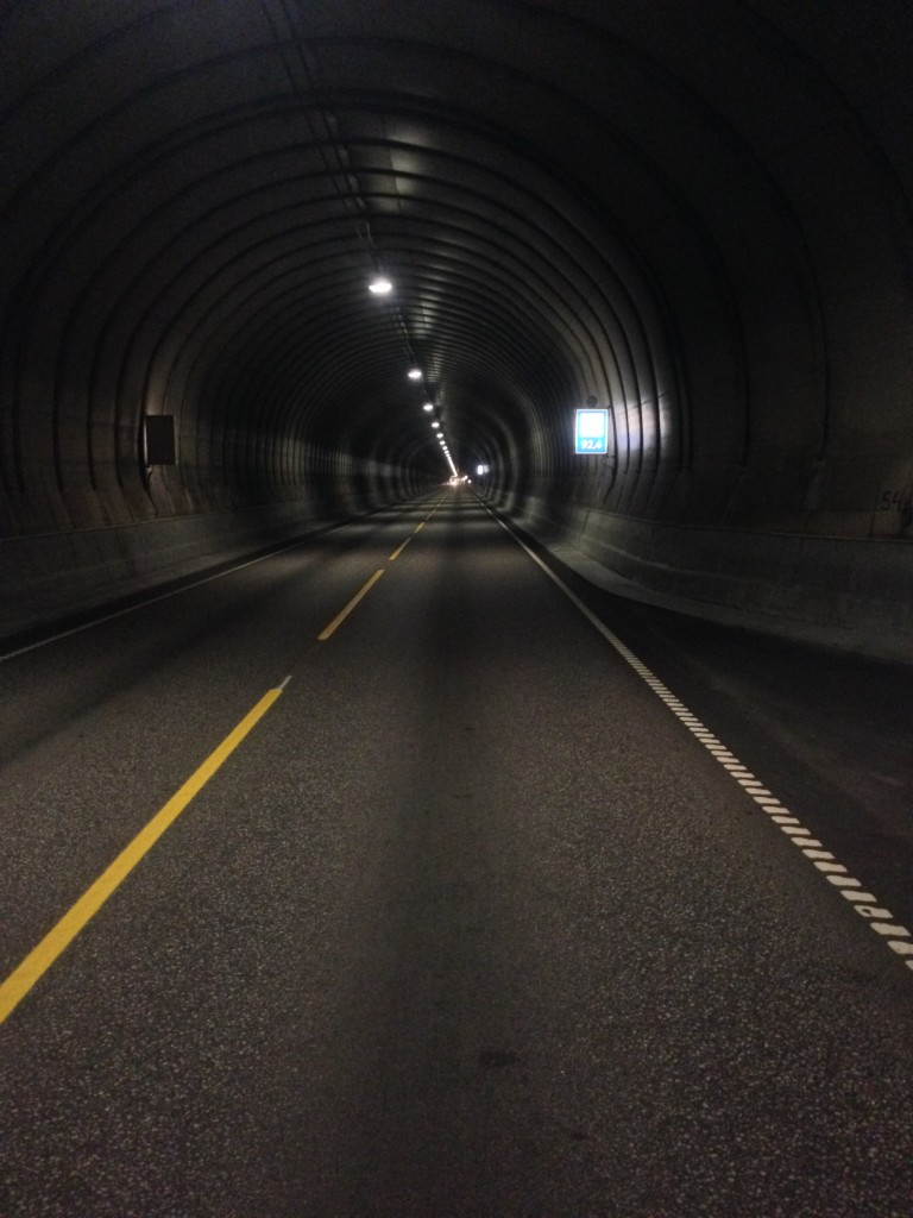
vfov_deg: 55.4
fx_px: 1161
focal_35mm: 33
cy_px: 609
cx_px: 456
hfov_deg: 42.9
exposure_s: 1/15
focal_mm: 4.12
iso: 800
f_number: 2.4
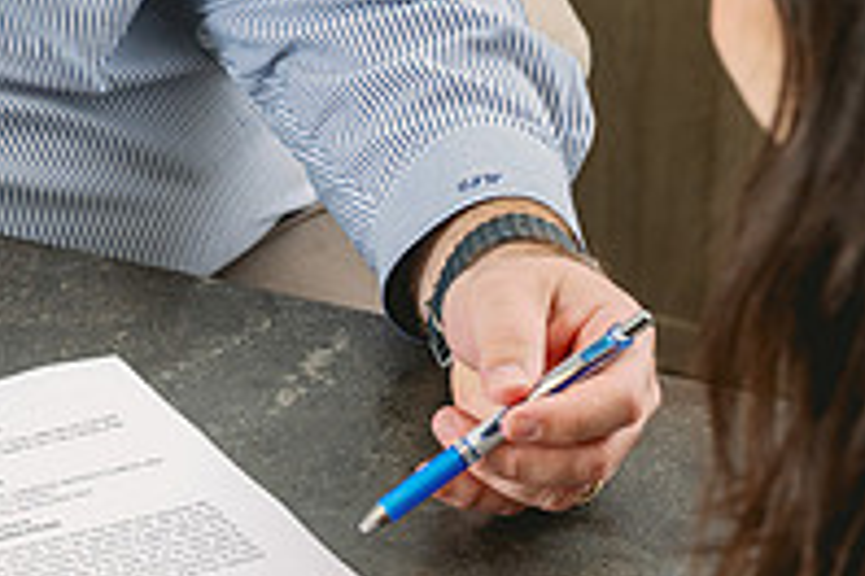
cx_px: 175
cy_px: 447
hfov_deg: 10.5
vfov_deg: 7.0
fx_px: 4709
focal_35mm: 196
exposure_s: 1/160
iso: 200
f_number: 5.6
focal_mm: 67
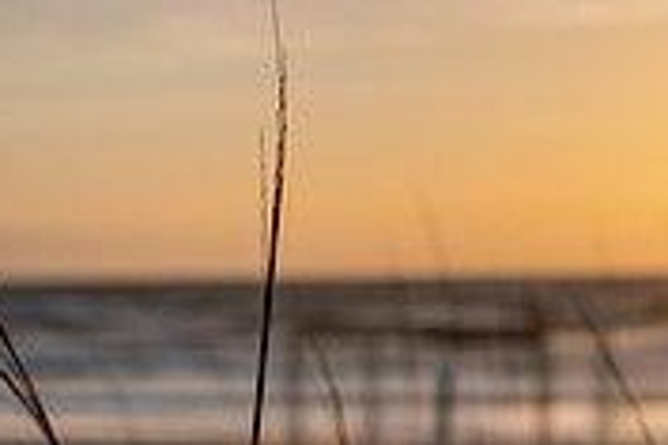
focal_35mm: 129
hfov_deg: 15.5
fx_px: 2393
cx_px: 727
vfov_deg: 10.6
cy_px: 346
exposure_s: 1/4000
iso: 900
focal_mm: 36
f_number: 2.8
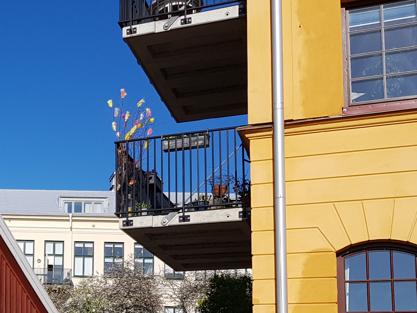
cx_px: -60
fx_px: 771
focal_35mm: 64
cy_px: 288
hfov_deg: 27.3
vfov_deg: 22.3
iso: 40
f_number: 1.7
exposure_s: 1/3064
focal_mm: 4.2
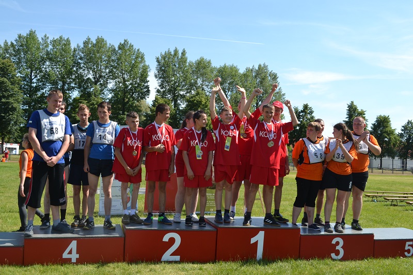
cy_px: 138
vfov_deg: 36.9
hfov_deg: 53.1
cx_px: 206
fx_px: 413
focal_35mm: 36
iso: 100
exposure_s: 1/200
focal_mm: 24
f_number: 5.6
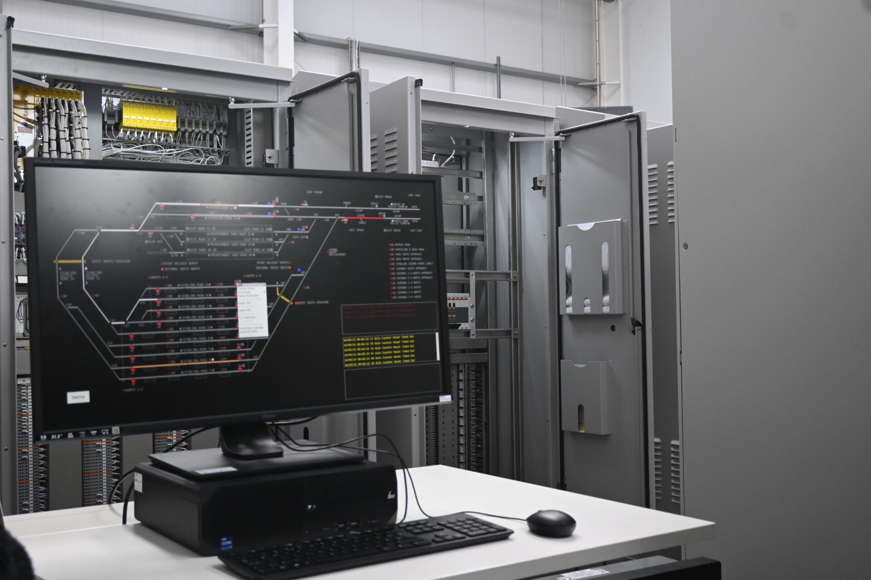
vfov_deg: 34.2
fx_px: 944
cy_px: 290
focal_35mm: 39
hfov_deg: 49.6
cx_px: 436
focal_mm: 26
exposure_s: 1/80
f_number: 4.5
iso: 1600
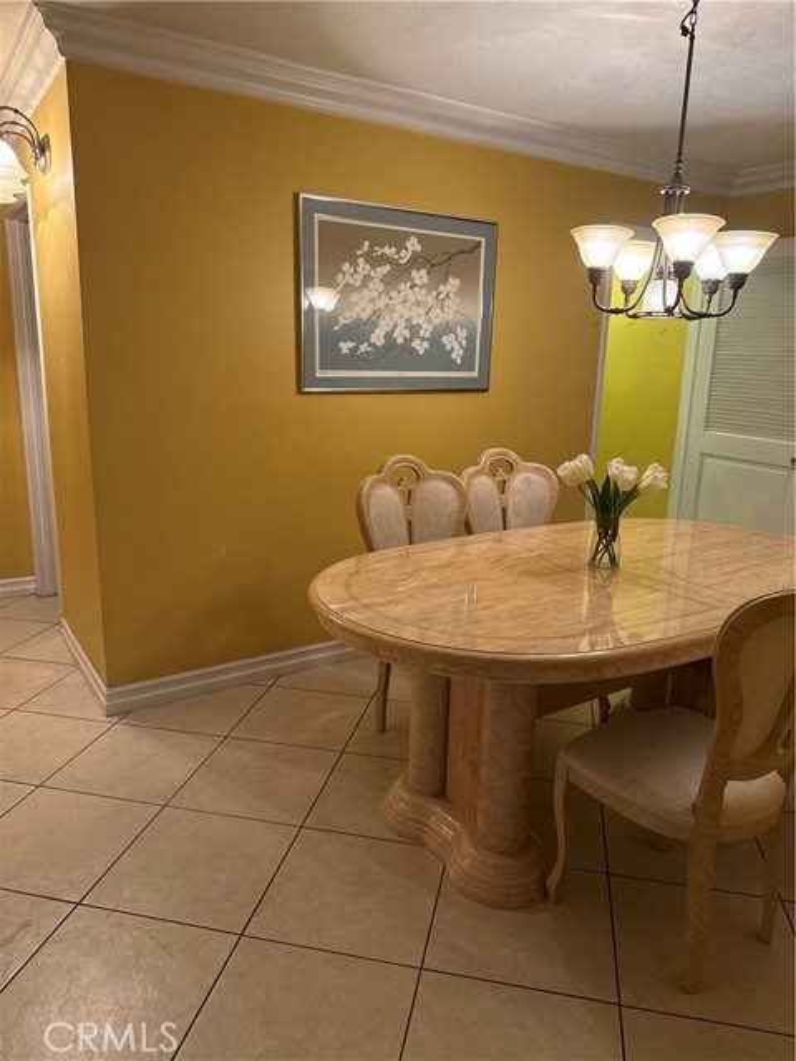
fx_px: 736
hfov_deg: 56.8
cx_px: 398
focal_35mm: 24
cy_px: 530
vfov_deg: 71.6
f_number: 1.78
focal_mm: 6.76
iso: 400
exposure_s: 1/60
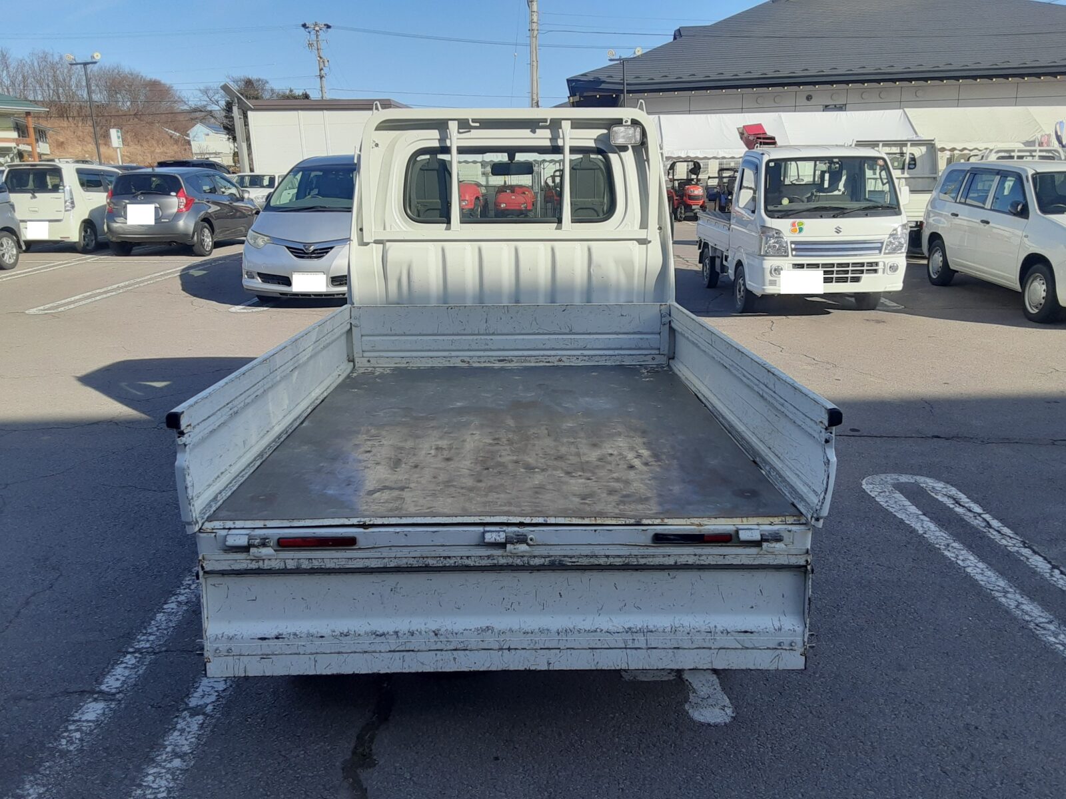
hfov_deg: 65.3
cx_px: 533
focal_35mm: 27
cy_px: 400
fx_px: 831
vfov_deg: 51.4
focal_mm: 2.91
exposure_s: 1/1183
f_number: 1.9
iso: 40
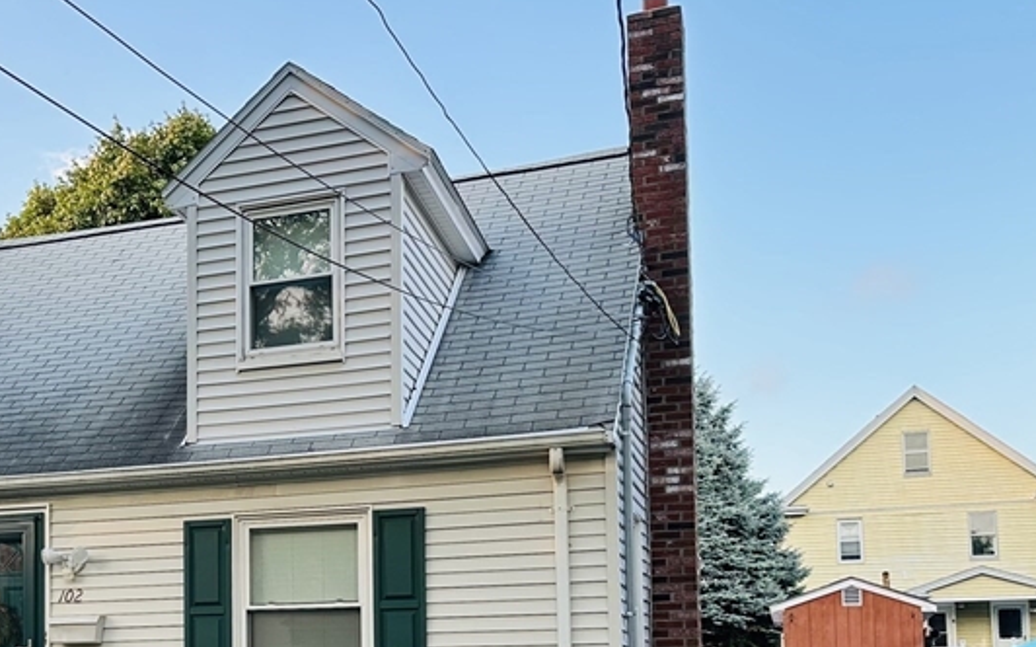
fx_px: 1383
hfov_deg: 39.6
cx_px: 222
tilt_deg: +4.6
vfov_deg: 25.4
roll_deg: +1.3
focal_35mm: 49
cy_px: 602
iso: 80
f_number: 1.78
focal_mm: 6.86
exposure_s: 1/210
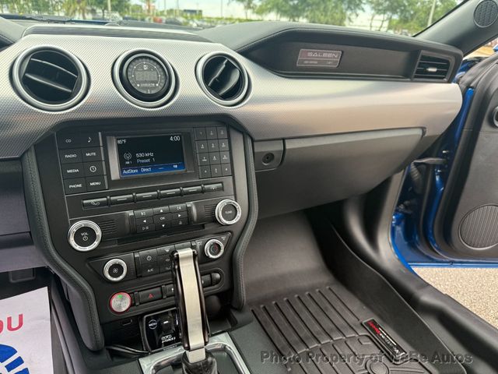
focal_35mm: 24
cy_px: 187
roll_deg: -2.9
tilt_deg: -24.0
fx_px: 345
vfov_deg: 56.8
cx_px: 249
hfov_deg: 71.6
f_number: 1.78
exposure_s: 1/227
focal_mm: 6.76
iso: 100
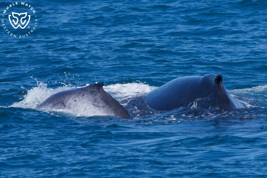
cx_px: 134
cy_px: 89
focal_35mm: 600
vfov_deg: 2.3
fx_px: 4449
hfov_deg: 3.4
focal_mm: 600
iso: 1250
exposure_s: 1/3200
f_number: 8
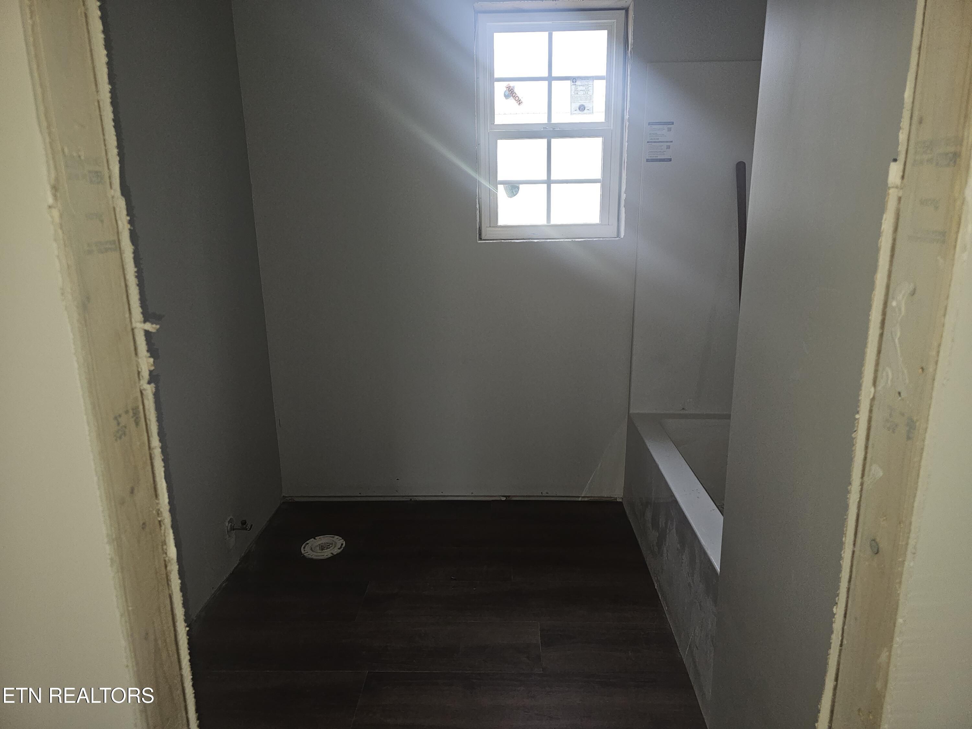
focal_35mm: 23
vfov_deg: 58.9
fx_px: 646
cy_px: 364
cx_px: 486
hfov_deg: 73.9
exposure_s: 1/30
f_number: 1.7
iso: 100
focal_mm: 6.3
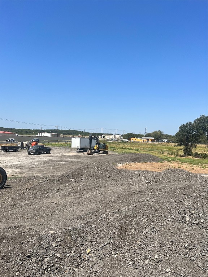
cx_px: 104
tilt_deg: -1.8
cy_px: 138
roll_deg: -1.5
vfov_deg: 67.3
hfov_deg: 53.1
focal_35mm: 26
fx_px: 208
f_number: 1.5
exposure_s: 1/5882
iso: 50
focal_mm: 5.7
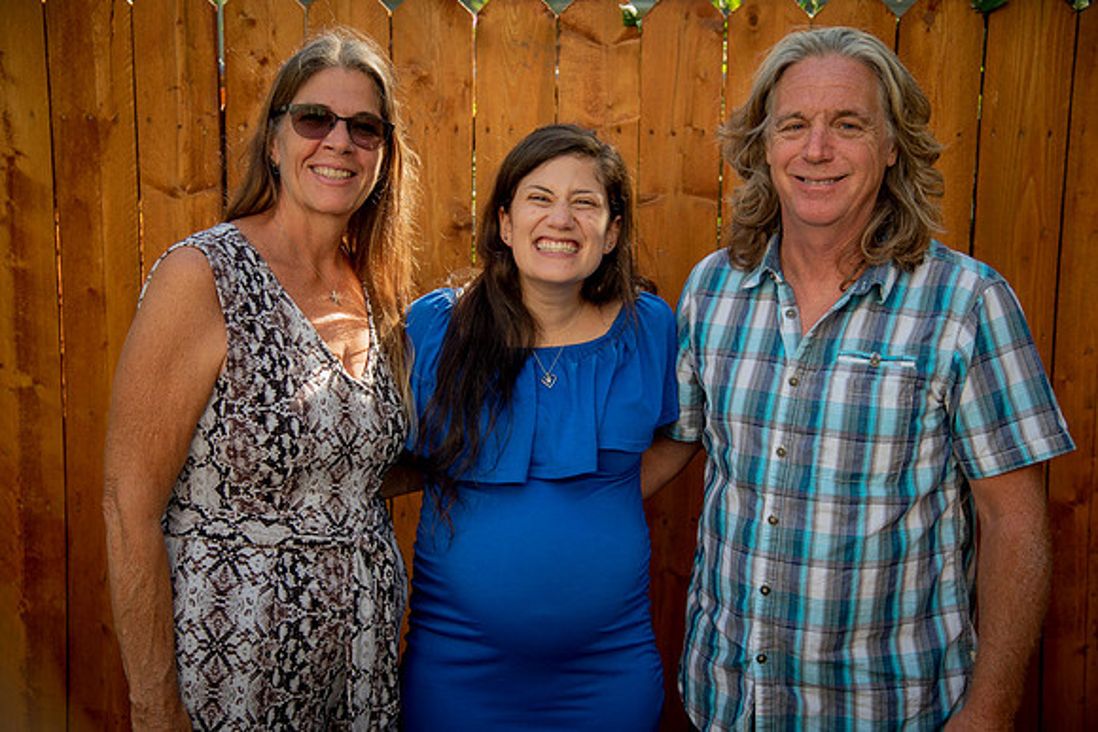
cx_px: 549
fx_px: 1525
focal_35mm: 50
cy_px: 366
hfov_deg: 39.6
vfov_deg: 27.0
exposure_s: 1/320
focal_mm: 50
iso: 125
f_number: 4
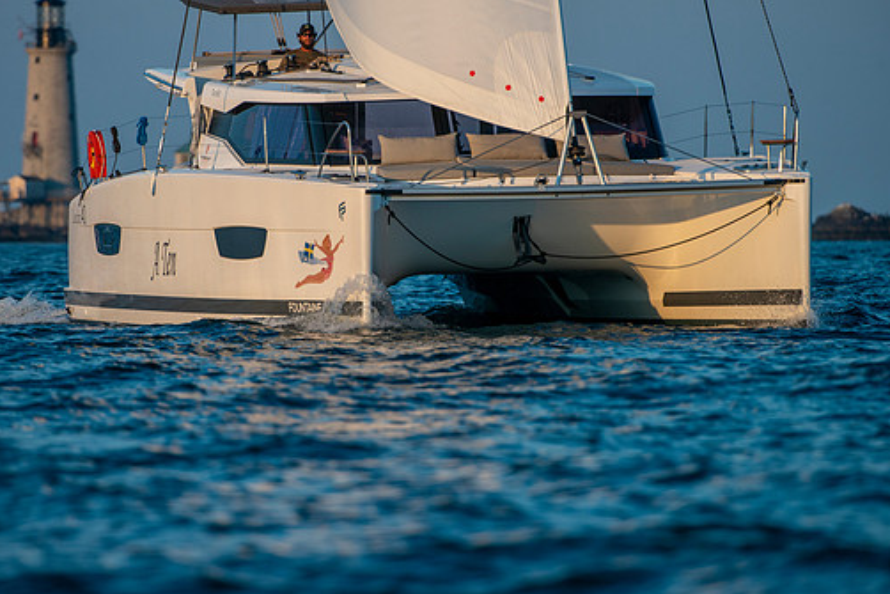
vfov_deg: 3.8
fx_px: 8951
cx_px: 383
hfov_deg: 5.7
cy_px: 314
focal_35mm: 362
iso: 400
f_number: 6.3
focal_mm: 300
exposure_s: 1/1000
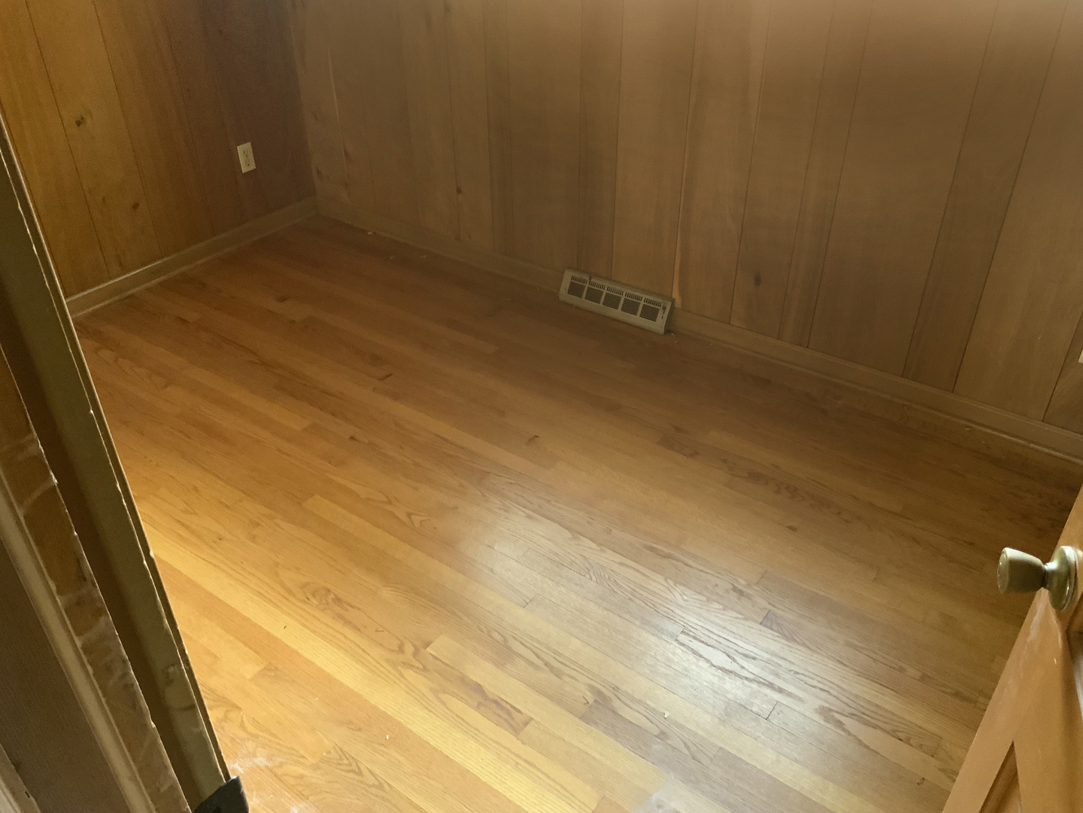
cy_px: 406
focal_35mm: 29
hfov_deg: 61.7
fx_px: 907
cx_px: 542
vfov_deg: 48.2
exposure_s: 1/40
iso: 200
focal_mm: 3
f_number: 1.8
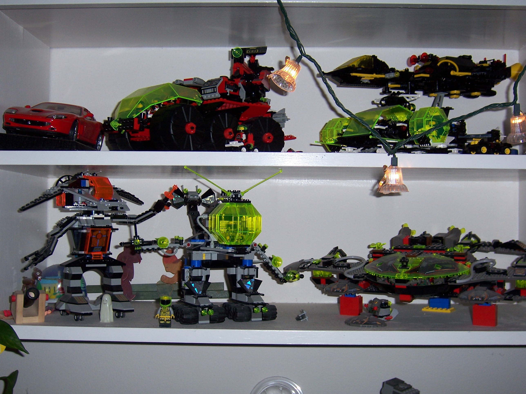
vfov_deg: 32.2
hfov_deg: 42.1
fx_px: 684
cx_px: 263
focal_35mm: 45
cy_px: 197
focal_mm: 7.7
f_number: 3.2
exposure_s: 1/60
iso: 80
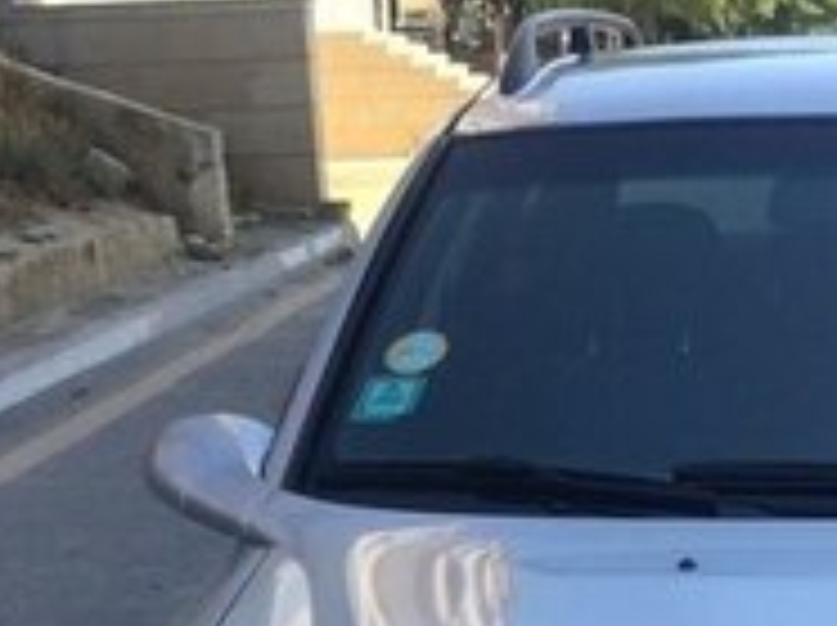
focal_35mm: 103
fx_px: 2487
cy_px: 993
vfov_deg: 13.4
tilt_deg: -20.9
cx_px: 639
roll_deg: +4.1
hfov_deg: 19.0
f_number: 2.2
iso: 32
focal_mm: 4.15
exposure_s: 1/805
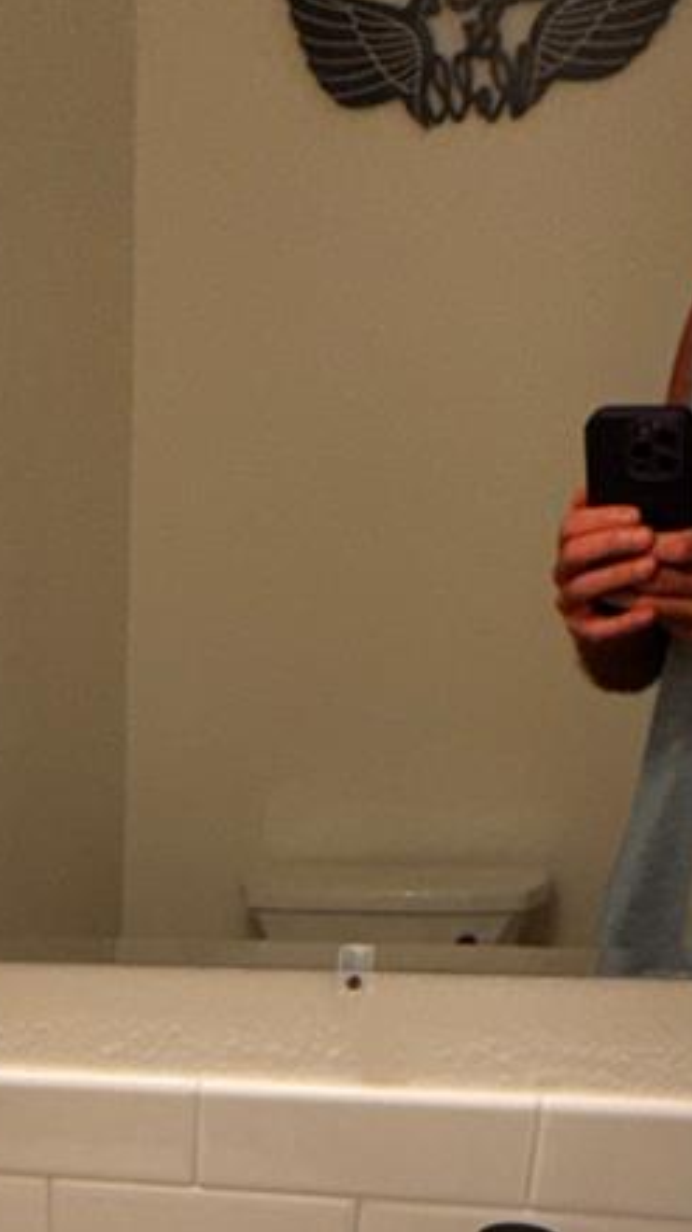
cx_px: -169
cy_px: 1529
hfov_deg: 21.2
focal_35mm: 52
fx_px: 1699
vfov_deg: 32.1
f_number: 2.2
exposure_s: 1/120
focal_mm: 2.22
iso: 80
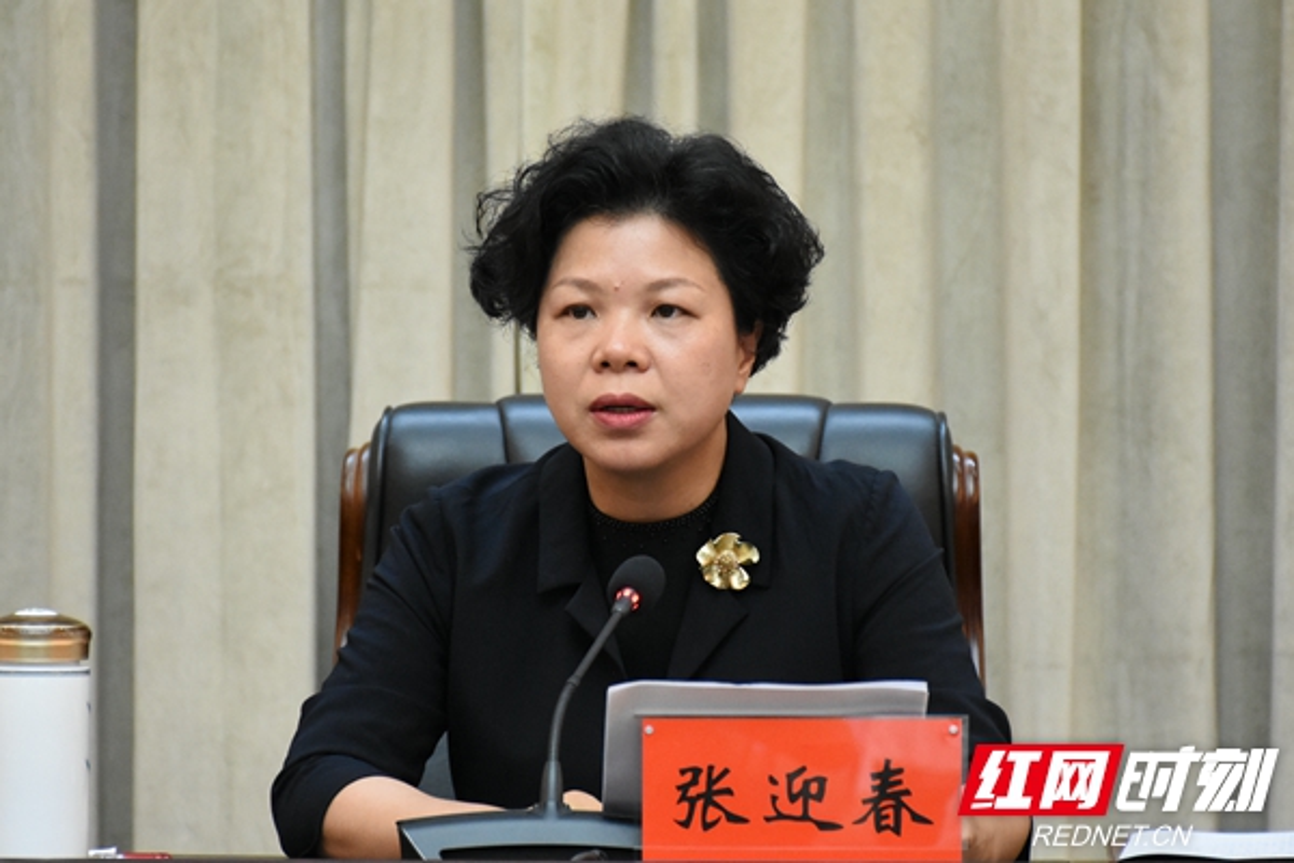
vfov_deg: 10.8
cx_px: 647
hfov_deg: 16.1
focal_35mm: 128
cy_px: 432
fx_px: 4583
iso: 4500
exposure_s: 1/100
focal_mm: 85
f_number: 5.6
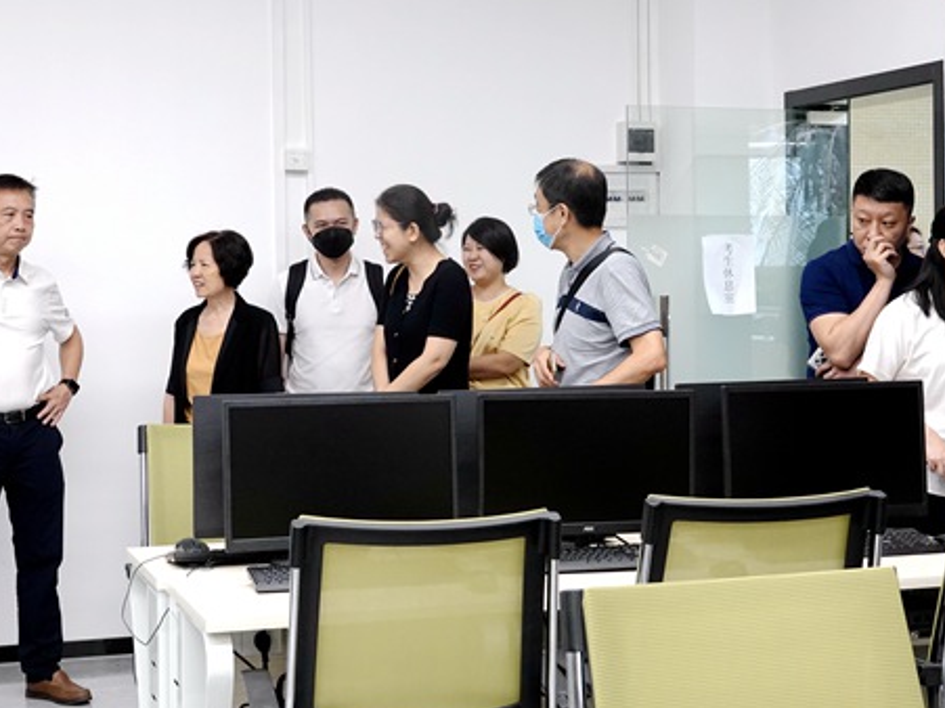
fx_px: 1747
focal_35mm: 64
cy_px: 304
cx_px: 413
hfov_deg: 30.2
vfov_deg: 22.9
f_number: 4.5
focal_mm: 18.21
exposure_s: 1/80
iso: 800
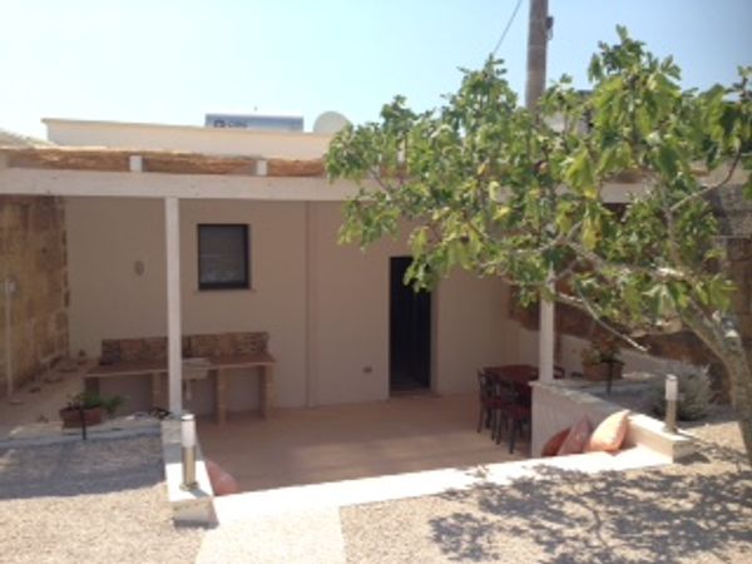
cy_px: 282
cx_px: 376
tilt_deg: -2.2
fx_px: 717
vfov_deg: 42.9
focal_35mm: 33
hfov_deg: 55.4
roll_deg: +0.5
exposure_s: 1/1261
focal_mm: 4.12
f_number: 2.4
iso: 50
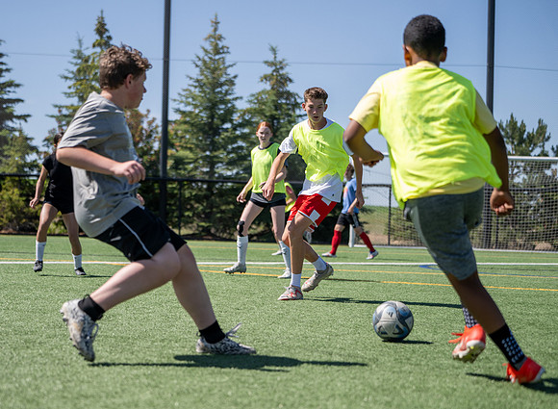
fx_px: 1193
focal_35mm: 75
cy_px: 204
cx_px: 251
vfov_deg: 19.5
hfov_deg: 26.3
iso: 40
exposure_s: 1/800
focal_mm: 70
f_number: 2.8
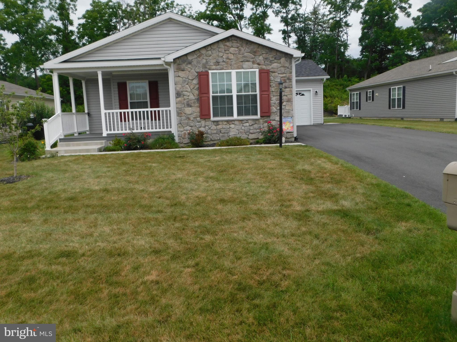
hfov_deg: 60.0
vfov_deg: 46.8
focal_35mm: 30
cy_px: 171
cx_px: 228
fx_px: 396
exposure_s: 1/1250
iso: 125
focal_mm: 5.3
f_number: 3.2
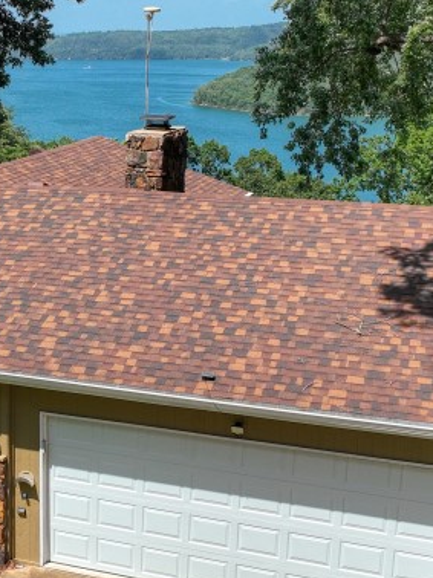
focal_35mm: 65
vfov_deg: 29.8
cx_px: 5
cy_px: 291
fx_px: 1085
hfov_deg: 21.8
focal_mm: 12.3
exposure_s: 1/2500
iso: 140
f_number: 2.8
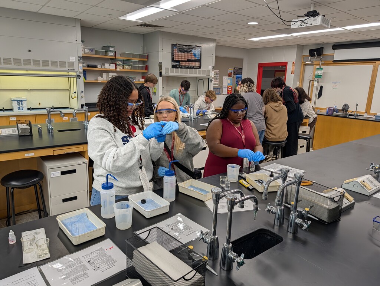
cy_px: 143
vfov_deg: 56.9
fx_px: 264
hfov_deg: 71.5
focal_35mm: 24
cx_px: 190
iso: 18
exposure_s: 1/135
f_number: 1.68
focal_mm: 6.9
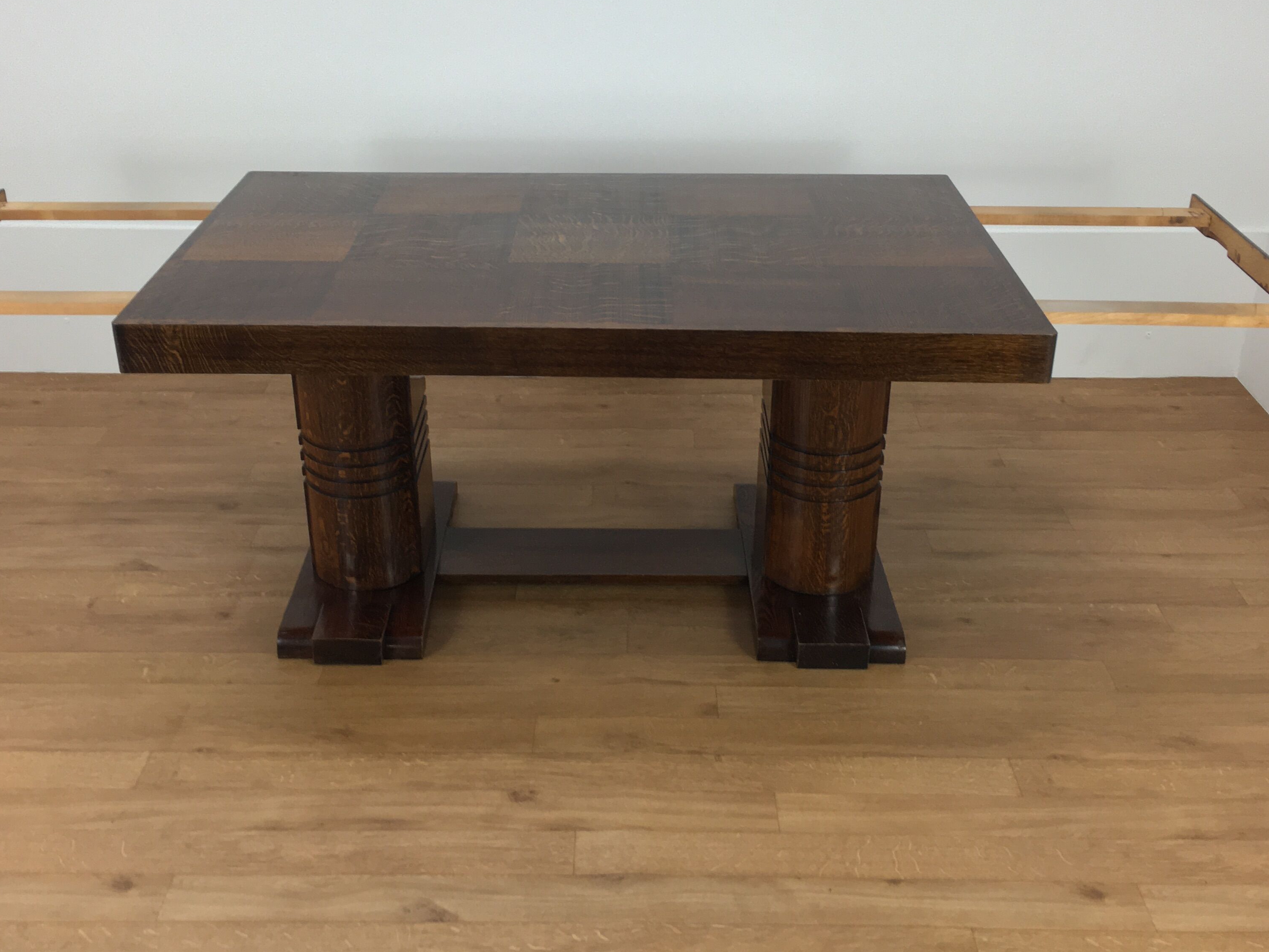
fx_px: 1430
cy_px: 417
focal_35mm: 39
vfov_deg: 36.8
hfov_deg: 47.9
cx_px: 612
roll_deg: -0.5
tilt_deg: -25.7
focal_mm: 4.15
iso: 40
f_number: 2.2
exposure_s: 1/33
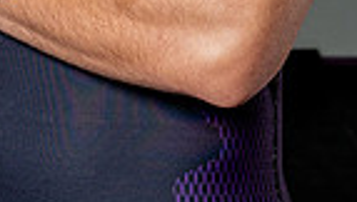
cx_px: 25
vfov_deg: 3.9
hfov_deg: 7.0
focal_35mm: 306
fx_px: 2902
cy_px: -336
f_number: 8
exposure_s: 1/250
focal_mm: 60
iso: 400
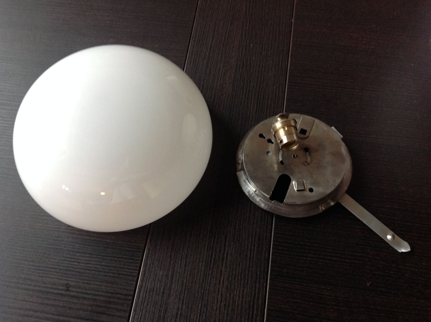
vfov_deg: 40.6
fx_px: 435
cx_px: 216
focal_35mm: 35
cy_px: 161
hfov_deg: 52.7
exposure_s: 1/15
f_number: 2.4
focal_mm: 4.28
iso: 200
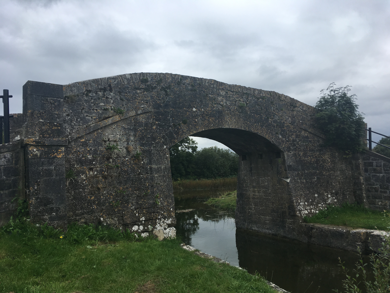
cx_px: 195
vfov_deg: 48.2
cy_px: 146
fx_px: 327
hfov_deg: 61.7
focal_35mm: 29
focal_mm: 4.15
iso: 25
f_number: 2.2
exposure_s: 1/1026
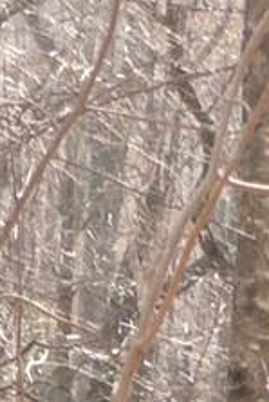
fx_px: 3737
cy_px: 1177
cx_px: 81
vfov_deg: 5.8
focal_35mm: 334
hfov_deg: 4.1
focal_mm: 7.4
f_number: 3.6
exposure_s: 1/100
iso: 100
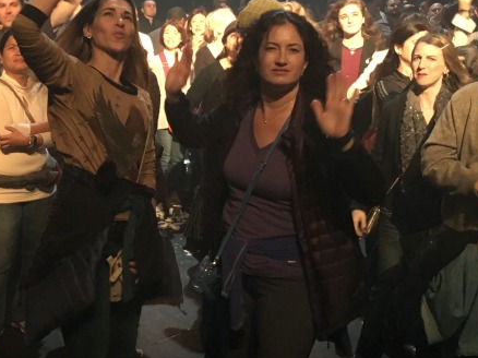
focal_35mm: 53
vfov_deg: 27.5
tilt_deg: -11.0
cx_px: 162
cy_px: 150
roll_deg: -0.1
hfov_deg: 35.8
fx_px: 731
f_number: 2.2
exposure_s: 1/17
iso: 200
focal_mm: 4.15
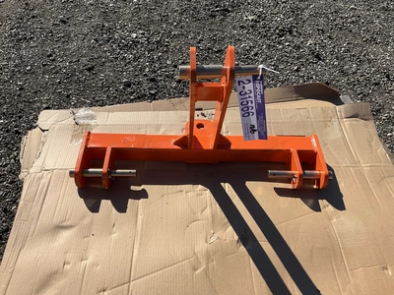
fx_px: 330
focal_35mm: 29
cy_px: 148
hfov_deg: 61.7
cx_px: 197
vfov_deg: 48.2
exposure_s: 1/2427
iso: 25
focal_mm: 3
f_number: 1.8
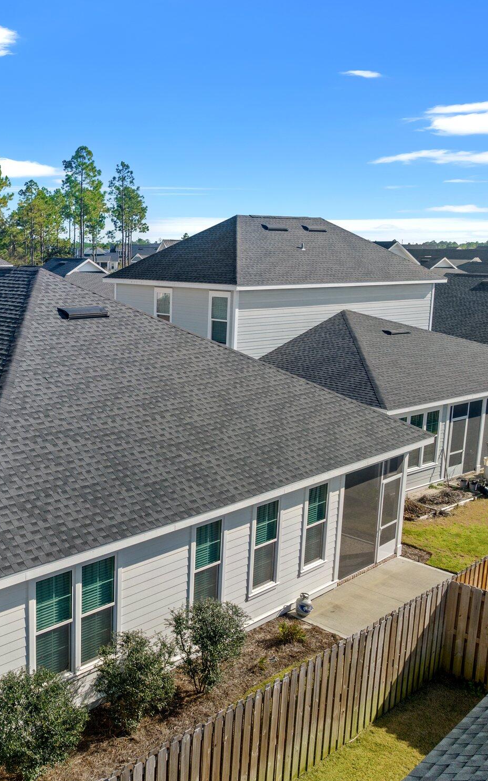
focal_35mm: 35
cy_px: 393
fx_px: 745
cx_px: 68
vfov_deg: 55.3
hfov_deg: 34.6
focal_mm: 12.29
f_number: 2.8
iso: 120
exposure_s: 1/400
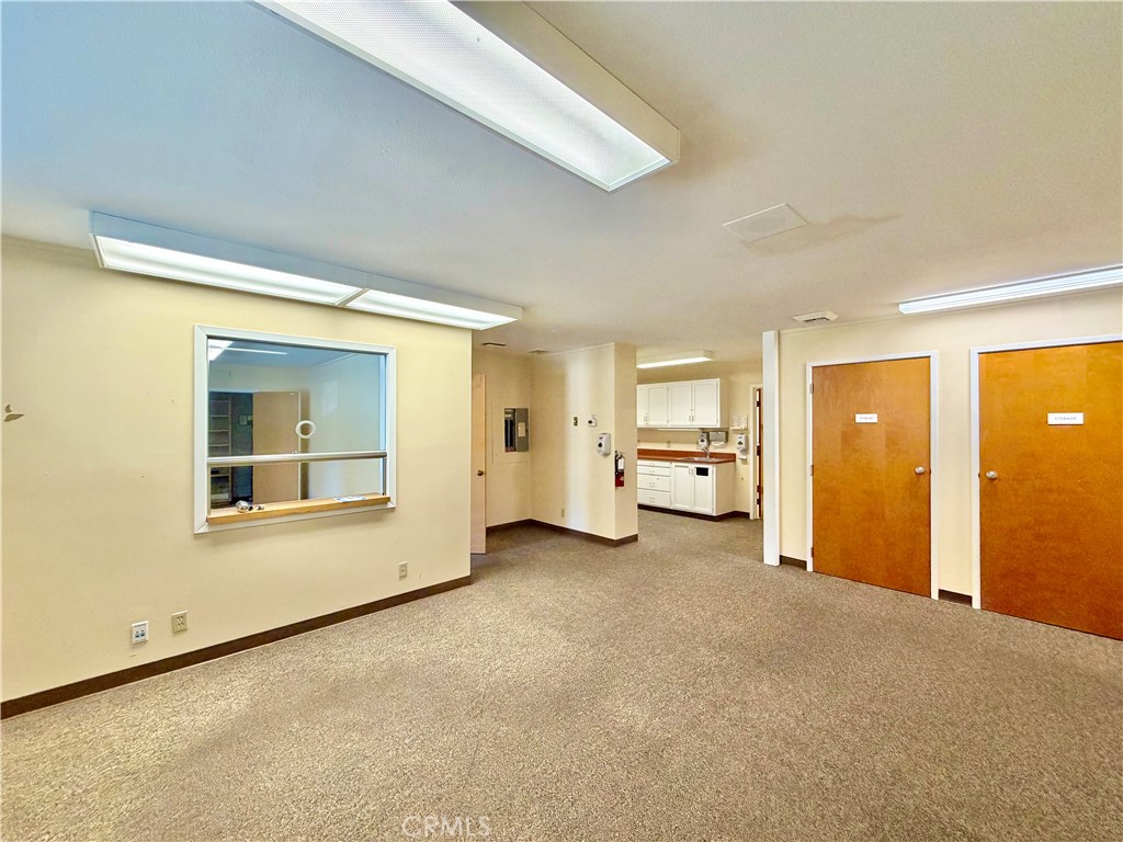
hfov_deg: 102.1
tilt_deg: -0.1
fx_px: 454
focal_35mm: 14
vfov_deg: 85.7
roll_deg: -0.8
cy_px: 421
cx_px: 562
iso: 250
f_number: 2.2
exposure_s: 1/120
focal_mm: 2.22
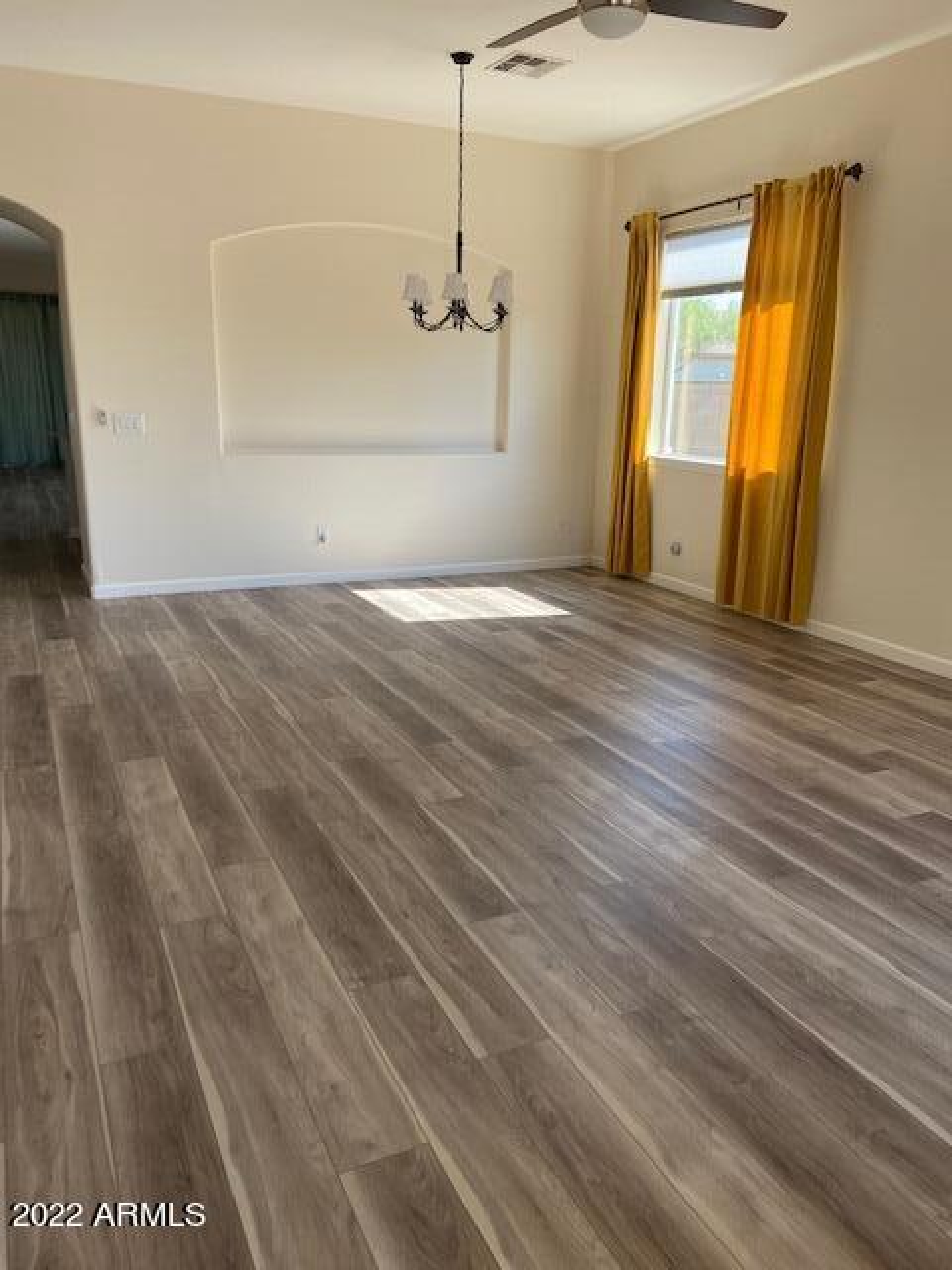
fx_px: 953
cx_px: 476
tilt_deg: -14.7
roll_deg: -0.1
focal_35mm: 26
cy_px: 635
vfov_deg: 67.3
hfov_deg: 53.1
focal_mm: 4.25
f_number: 1.8
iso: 32
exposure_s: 1/169
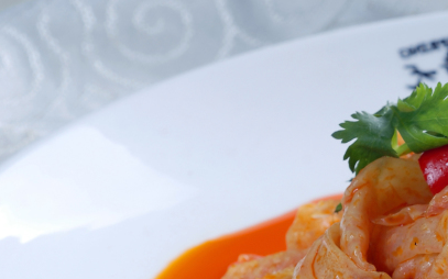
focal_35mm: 231
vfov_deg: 5.7
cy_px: 243
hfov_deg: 9.0
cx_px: 531
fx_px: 2819
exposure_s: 1/200
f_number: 13
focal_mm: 60
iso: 100
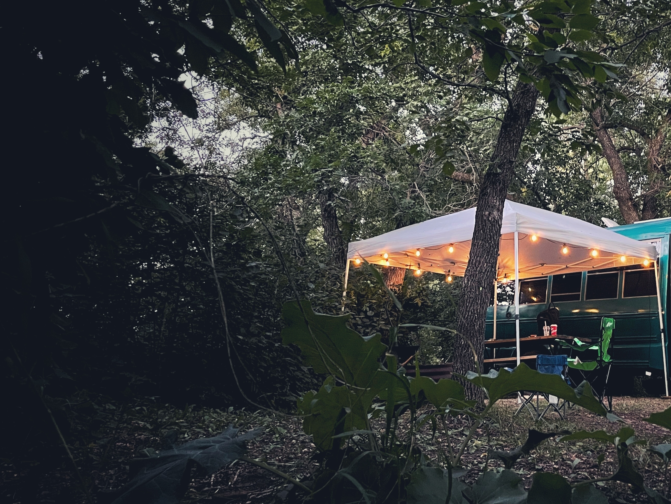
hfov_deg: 45.3
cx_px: 495
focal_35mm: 40
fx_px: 775
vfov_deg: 36.0
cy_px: 251
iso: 1000
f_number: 1.6
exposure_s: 1/29
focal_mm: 5.1
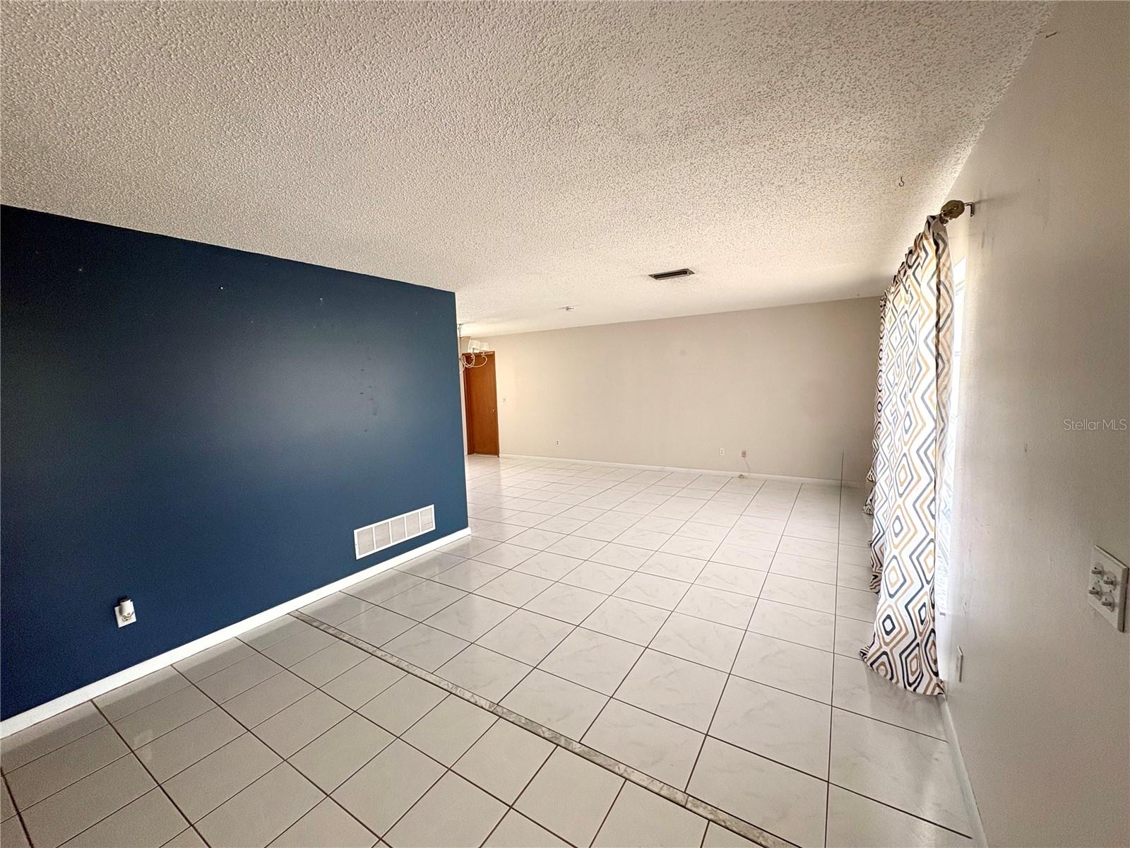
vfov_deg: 85.7
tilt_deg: -5.2
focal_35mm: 14
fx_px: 457
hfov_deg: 102.1
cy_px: 424
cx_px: 565
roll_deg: +2.7
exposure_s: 1/99
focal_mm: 2.22
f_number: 2.2
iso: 160
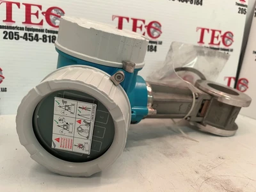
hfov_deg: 67.3
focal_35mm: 26
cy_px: 96
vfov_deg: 53.1
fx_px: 192
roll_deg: -2.8
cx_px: 128
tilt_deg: -10.4
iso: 125
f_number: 1.6
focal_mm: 5.1
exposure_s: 1/67
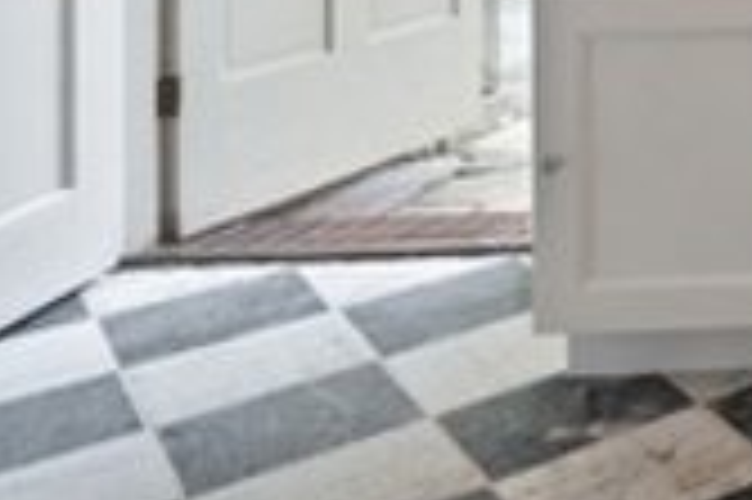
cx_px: 1468
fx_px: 1398
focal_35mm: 67
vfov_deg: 17.6
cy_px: -309
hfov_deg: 19.3
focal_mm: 14
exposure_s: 1/3
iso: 200
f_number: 8
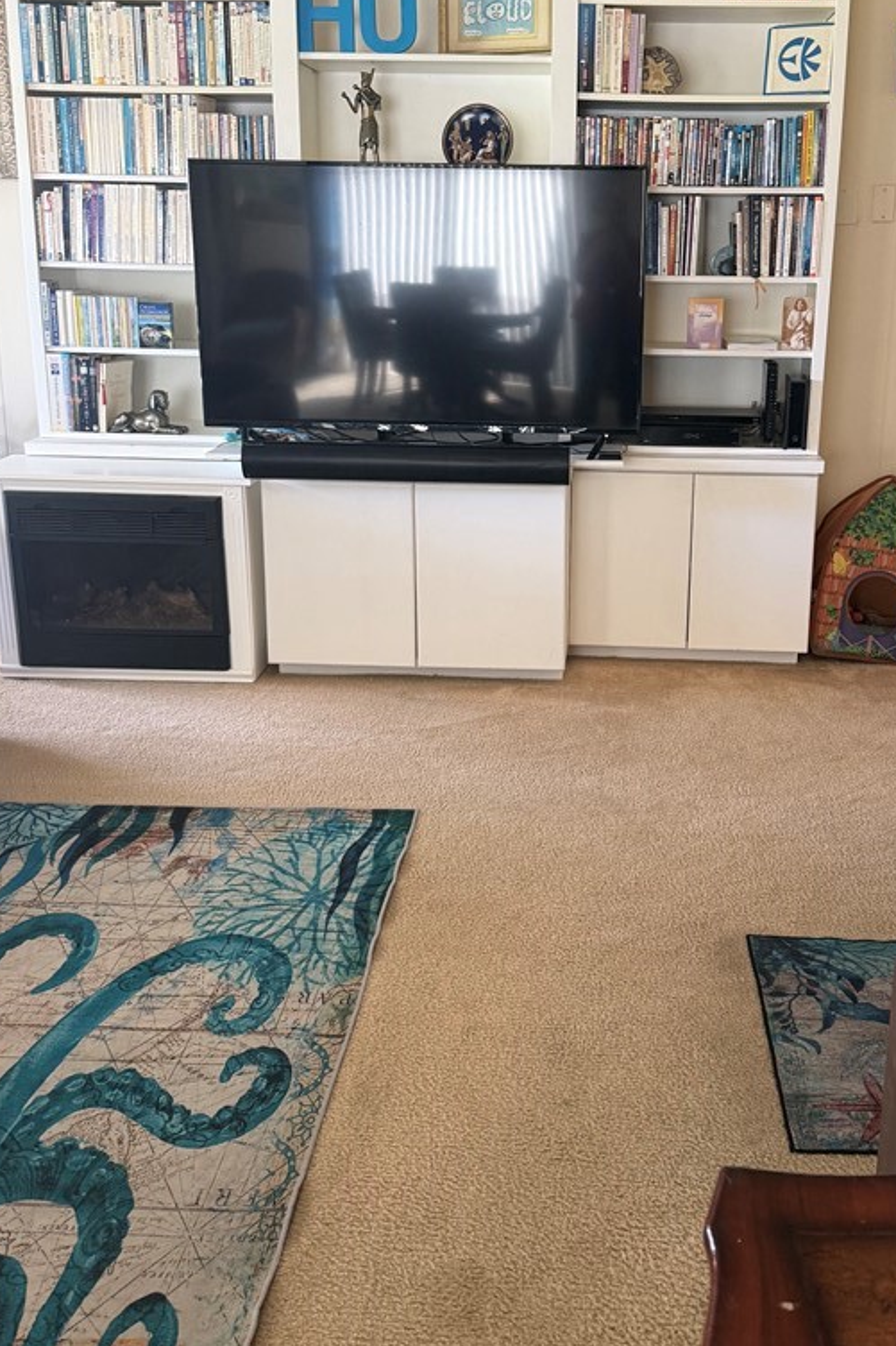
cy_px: 548
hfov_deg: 38.6
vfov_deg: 55.4
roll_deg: -0.5
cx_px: 574
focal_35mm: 34
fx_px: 1270
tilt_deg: -12.4
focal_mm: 6.76
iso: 200
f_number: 1.78
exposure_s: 1/115
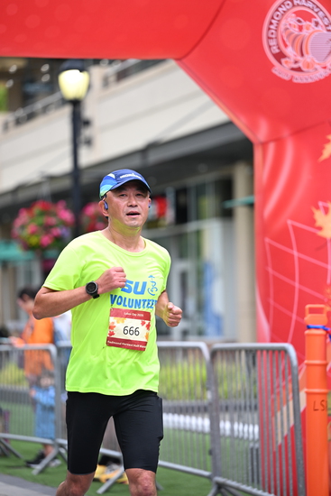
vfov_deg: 15.2
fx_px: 1861
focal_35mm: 135
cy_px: 248
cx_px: 166
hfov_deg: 10.2
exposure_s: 1/1600
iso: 640
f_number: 2.8
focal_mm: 135
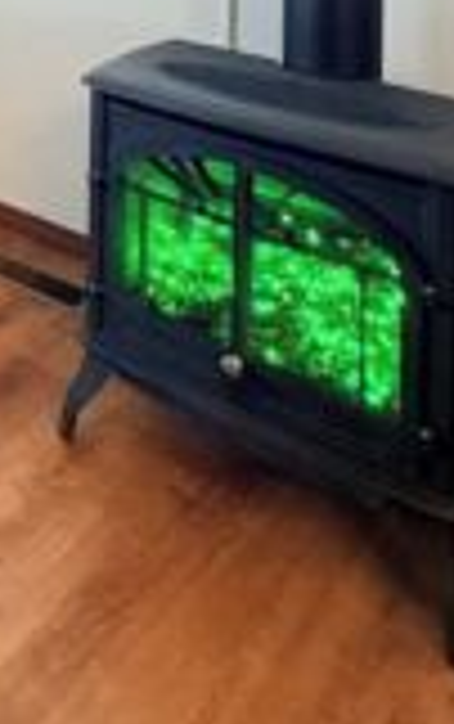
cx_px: -184
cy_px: -187
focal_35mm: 49
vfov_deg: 32.3
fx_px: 967
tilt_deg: -0.7
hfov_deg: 22.6
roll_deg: -0.3
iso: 125
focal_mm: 2.22
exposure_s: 1/120
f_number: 2.2
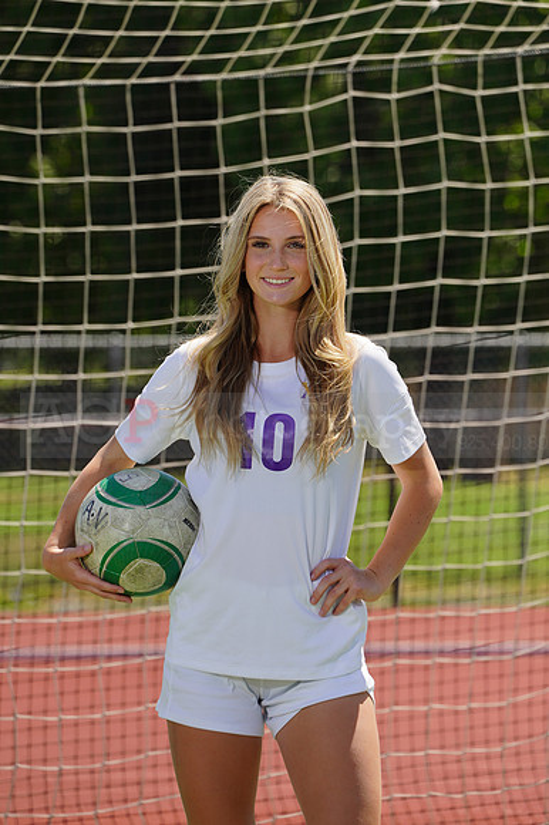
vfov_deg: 5.2
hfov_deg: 3.4
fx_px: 9160
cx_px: 274
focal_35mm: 400
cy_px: 412
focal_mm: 400
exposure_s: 1/250
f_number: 13
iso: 200
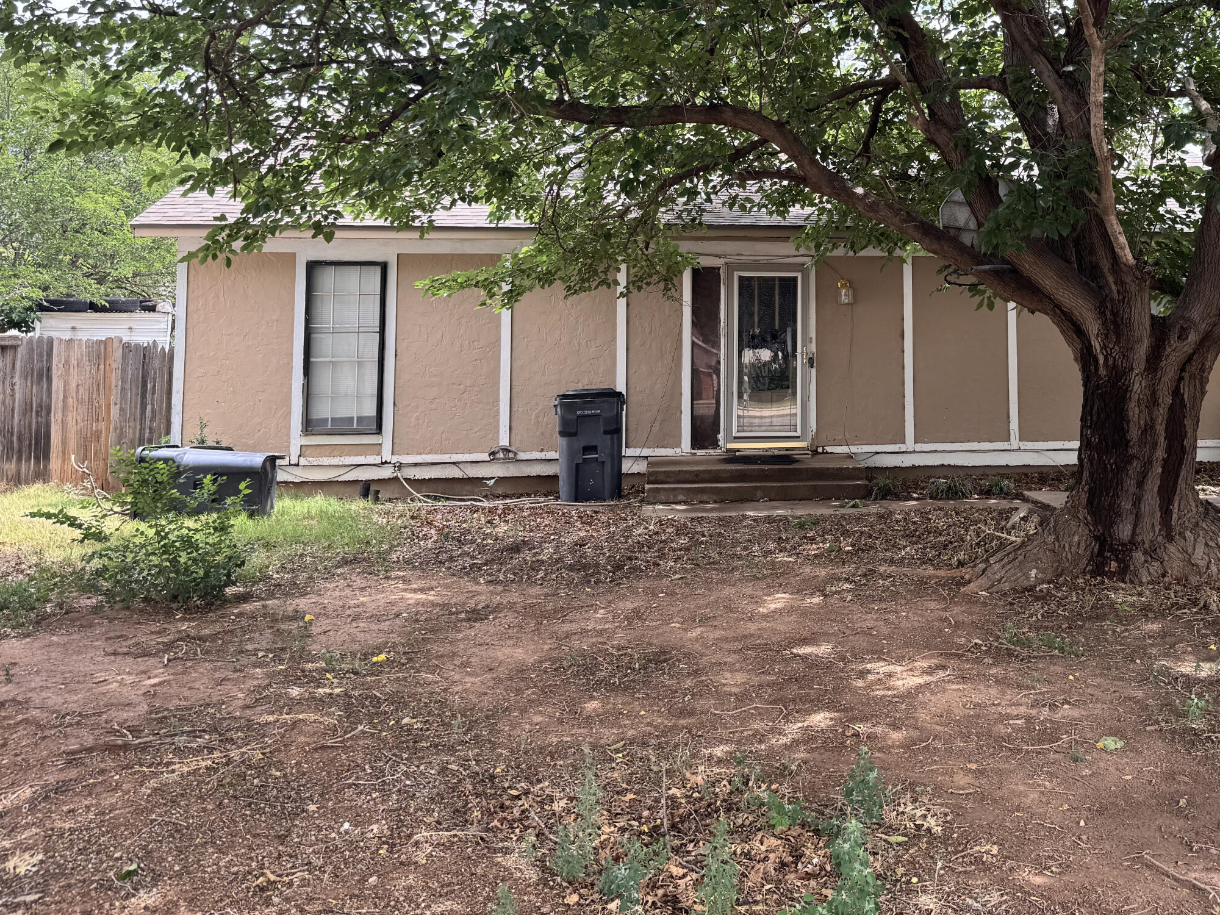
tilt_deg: +3.4
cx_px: 849
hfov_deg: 50.1
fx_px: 1269
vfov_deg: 38.8
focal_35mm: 36
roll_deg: +0.2
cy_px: 244
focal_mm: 6.76
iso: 80
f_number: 1.78
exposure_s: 1/425
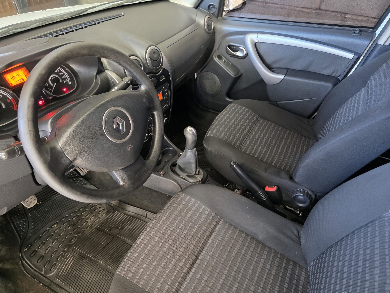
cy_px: 146
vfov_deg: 58.9
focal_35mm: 23
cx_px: 195
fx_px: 259
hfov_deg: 73.9
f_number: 1.7
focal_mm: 6.3
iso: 1250
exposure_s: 1/50
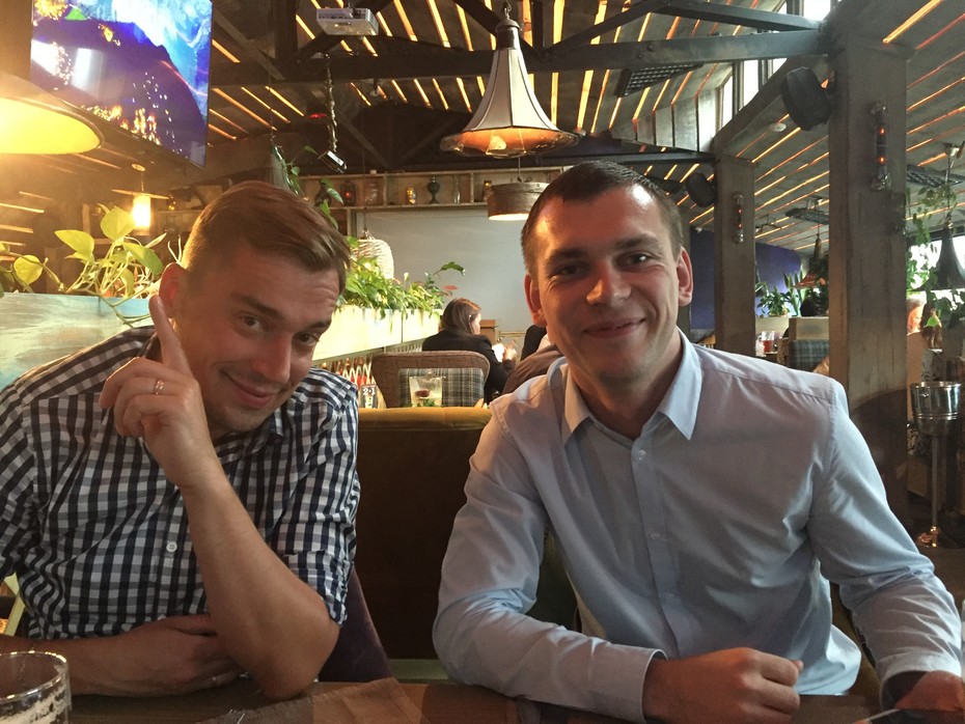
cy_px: 362
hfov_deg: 61.6
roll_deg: +0.4
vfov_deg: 48.2
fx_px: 809
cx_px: 482
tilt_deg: -3.8
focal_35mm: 29
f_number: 2.2
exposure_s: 1/17
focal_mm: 4.15
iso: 640
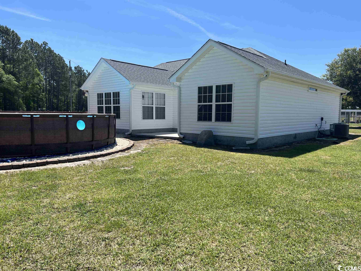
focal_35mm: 26
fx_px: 271
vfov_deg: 53.1
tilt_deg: -5.7
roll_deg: -0.9
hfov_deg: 67.3
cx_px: 180
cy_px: 136
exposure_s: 1/3356
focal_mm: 5.7
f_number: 1.5
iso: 50
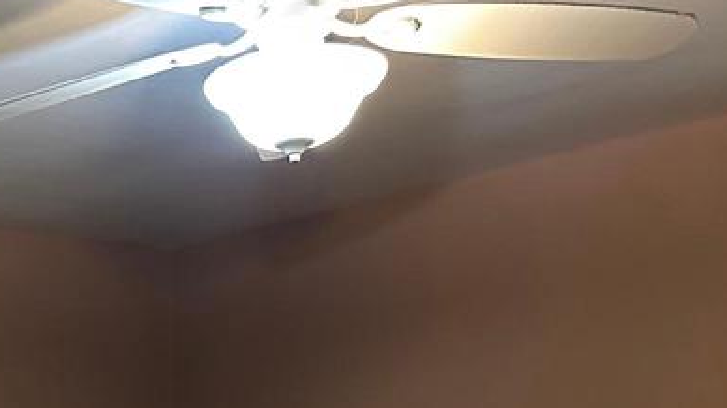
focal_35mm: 69
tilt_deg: -4.4
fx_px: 1330
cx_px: -86
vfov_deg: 15.8
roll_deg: +2.2
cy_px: 642
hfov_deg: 27.7
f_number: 1.78
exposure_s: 1/30
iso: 1000
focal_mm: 6.86
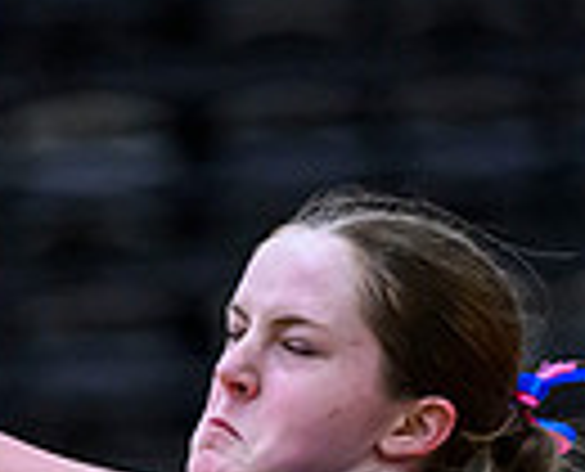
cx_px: 551
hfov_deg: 2.3
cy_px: 957
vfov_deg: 1.8
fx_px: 14842
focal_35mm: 854
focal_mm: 175
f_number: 2.8
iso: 6400
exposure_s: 1/1250
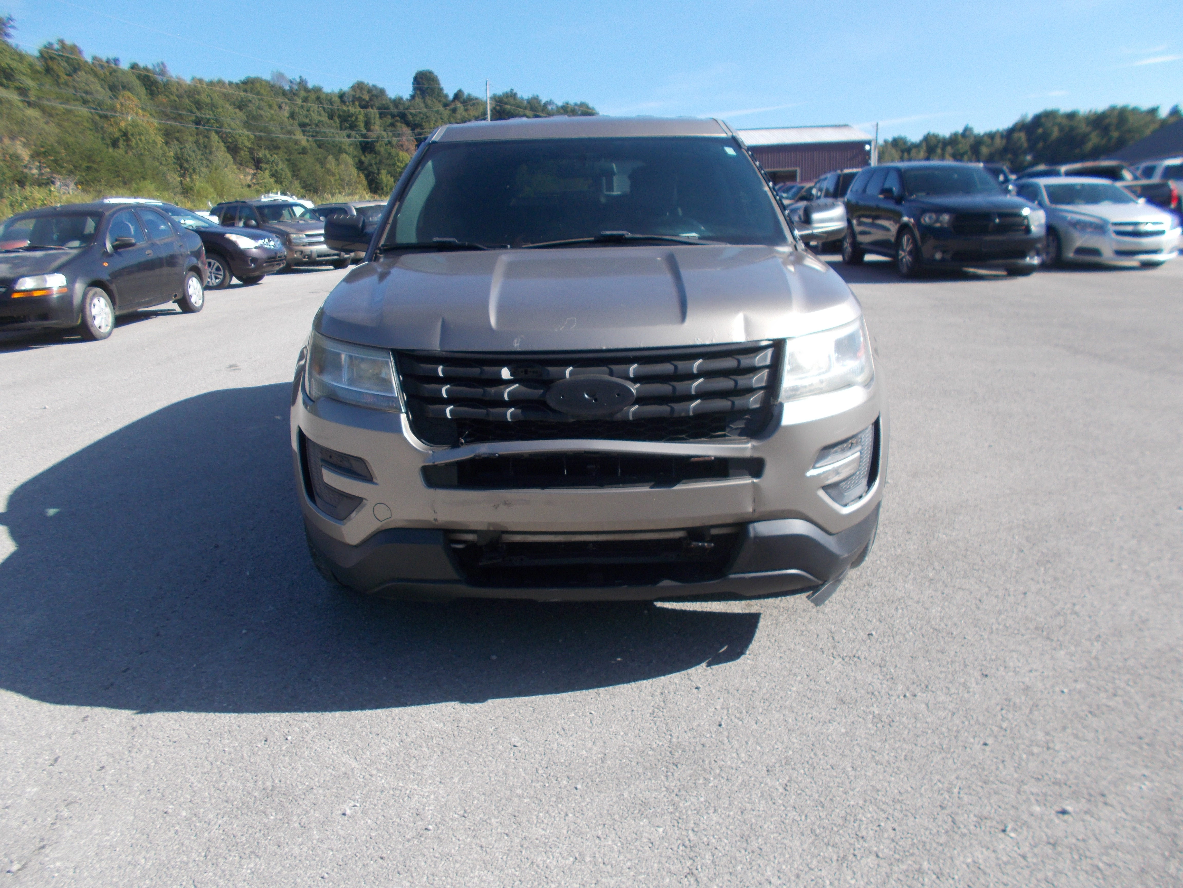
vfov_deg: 53.1
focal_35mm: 26
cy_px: 444
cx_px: 592
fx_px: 889
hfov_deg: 67.3
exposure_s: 1/100
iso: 80
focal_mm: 4.6
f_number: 8
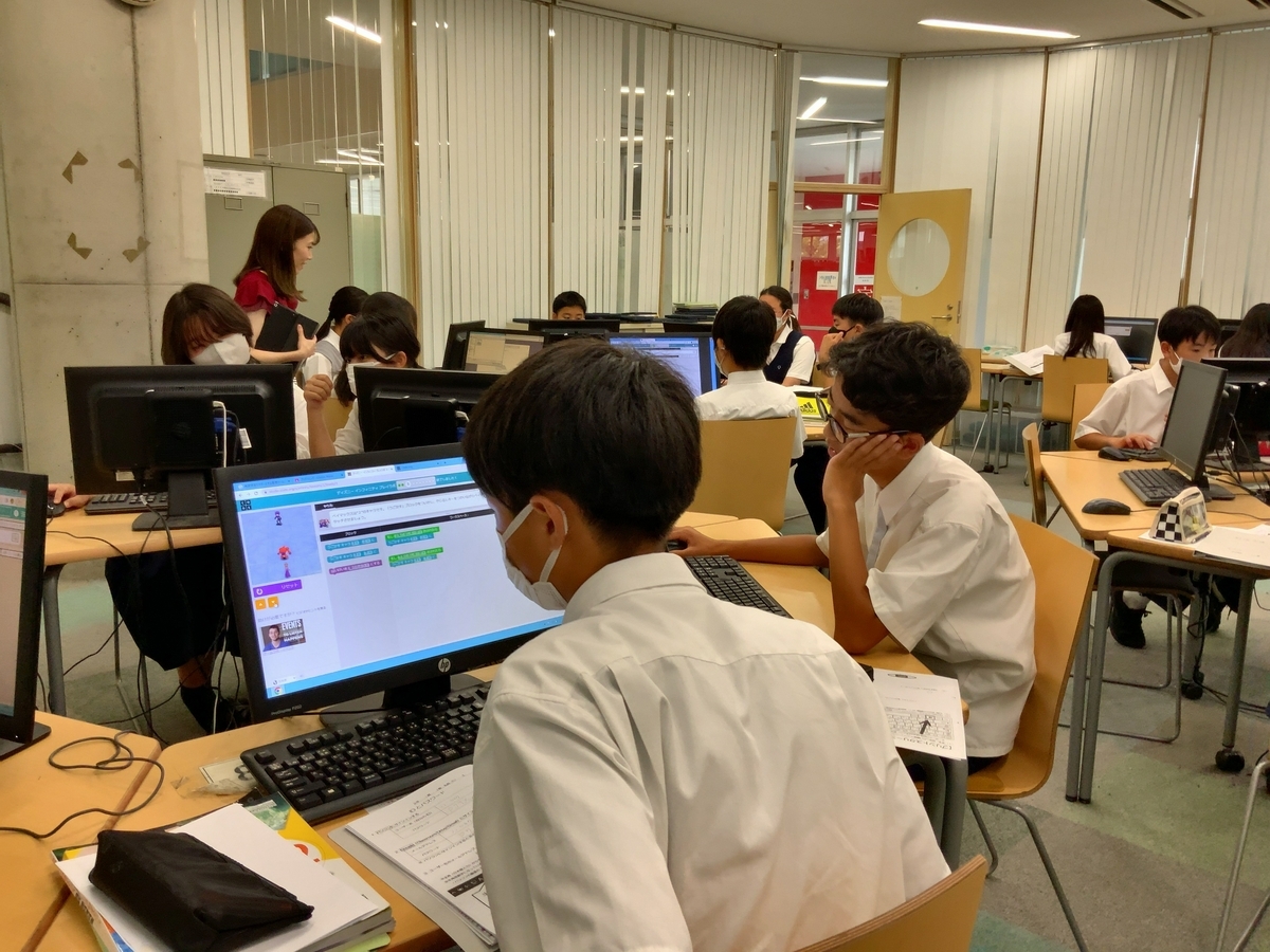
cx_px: 635
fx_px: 1064
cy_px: 476
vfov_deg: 48.2
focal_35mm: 29
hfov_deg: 61.7
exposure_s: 1/60
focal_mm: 3
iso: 64
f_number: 1.8
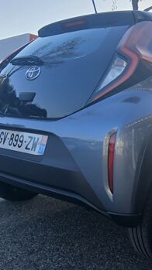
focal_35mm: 39
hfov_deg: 28.9
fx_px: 280
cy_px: 132
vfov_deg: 51.6
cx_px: 143
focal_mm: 3.98
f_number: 1.8
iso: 20
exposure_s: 1/107
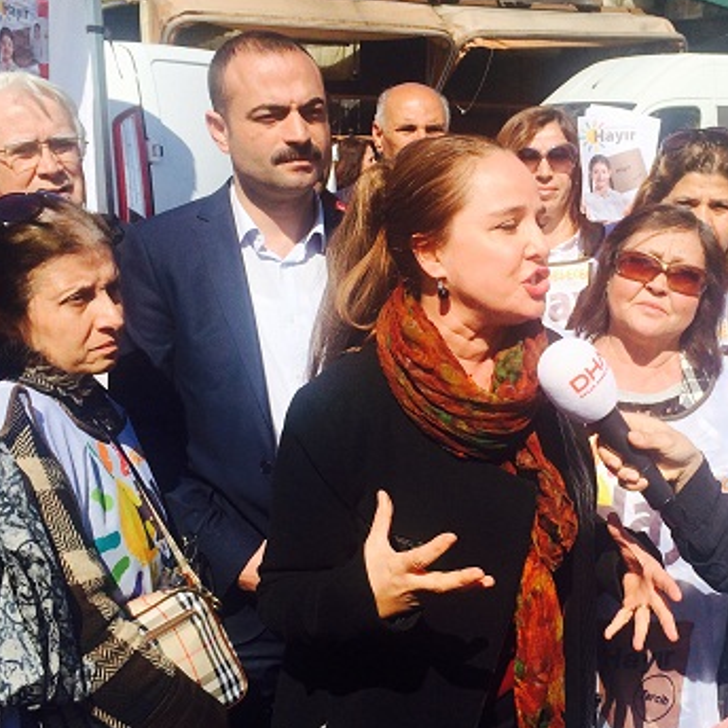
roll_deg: +0.2
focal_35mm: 47
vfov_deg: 36.0
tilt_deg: -14.9
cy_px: 390
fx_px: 1118
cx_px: 488
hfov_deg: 35.7
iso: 32
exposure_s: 1/2933
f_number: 2.2
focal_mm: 4.15
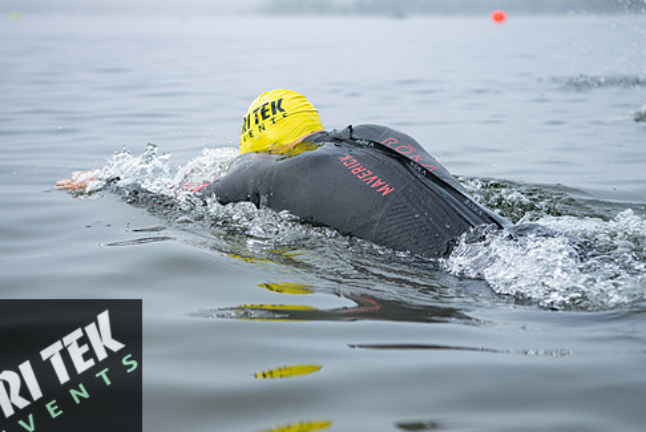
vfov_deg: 18.2
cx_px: 339
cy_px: 231
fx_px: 1347
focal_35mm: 75
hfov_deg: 27.0
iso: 320
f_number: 4
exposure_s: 1/640
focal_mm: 62
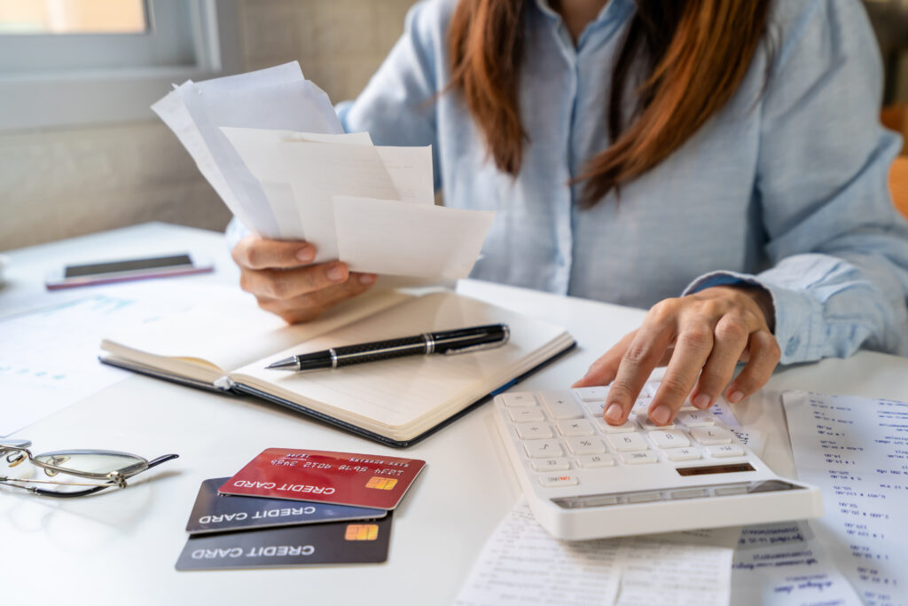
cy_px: 303
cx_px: 454
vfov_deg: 37.9
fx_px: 883
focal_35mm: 35
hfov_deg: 54.4
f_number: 4
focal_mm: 35
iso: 250
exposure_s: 1/25
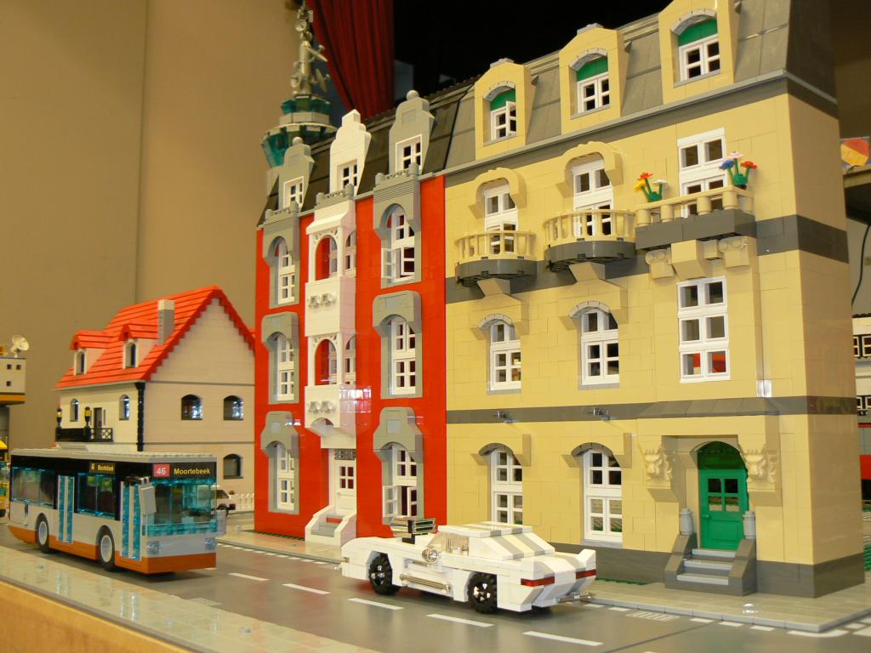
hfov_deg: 51.4
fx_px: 906
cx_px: 436
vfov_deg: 39.7
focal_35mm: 36
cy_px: 326
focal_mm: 6
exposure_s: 1/10
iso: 100
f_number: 2.8
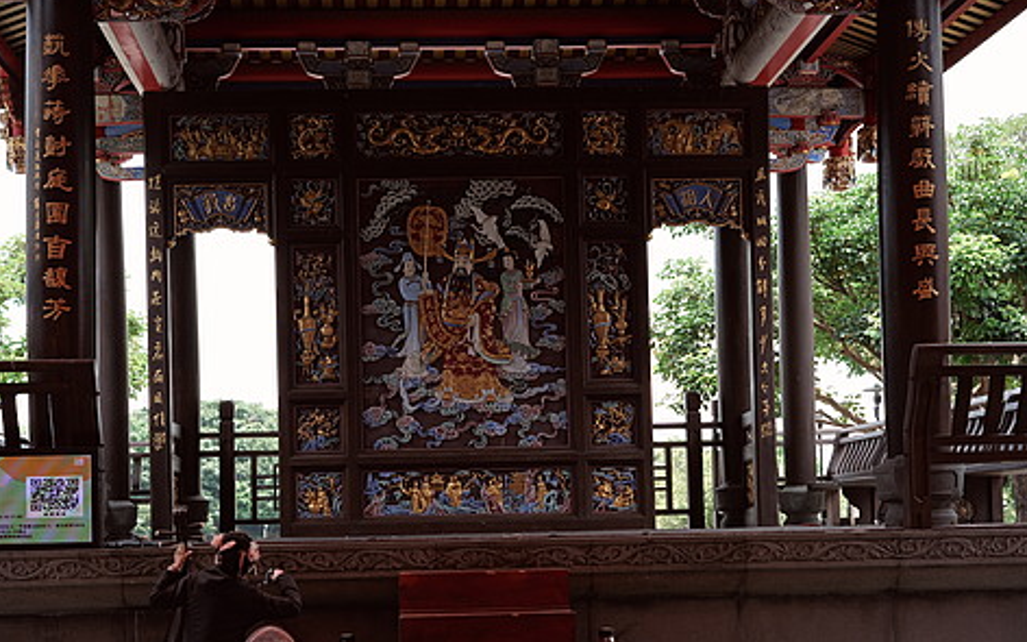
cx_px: 457
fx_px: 1651
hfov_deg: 34.5
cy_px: 466
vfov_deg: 21.8
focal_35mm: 59
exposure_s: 1/250
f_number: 4
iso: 200
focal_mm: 35
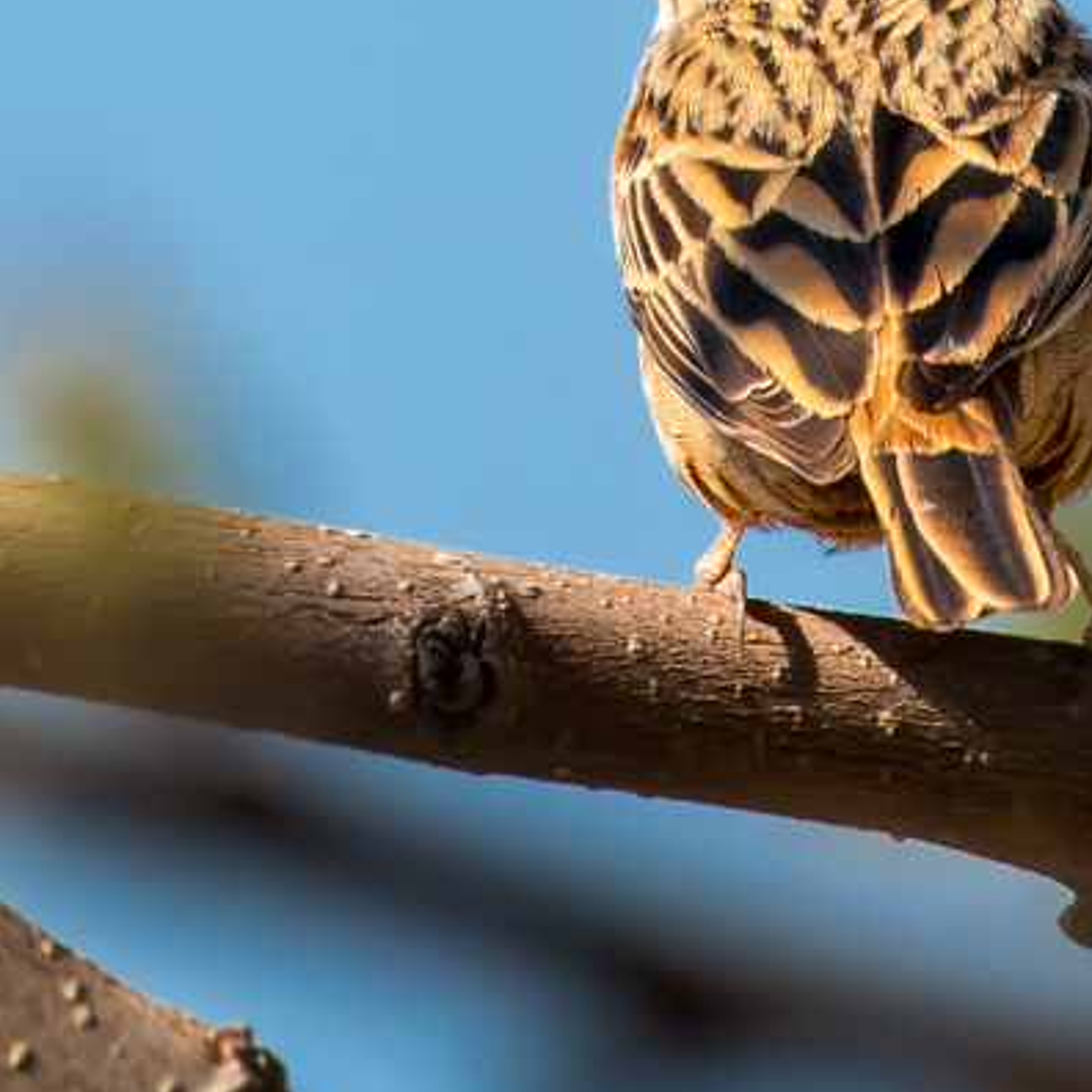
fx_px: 60352
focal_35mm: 1691
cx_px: 430
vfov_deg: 1.0
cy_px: 149
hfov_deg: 1.0
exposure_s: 1/1600
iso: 320
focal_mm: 500
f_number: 7.1
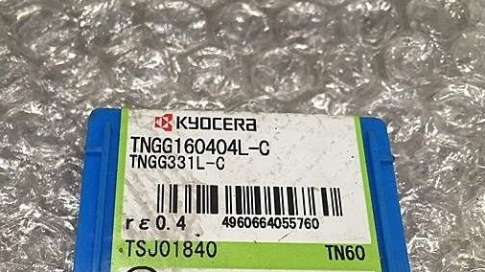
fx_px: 514
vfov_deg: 29.0
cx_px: 200
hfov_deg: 50.3
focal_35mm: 40
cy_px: 215
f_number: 2.2
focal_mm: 4.15
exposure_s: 1/30
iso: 40
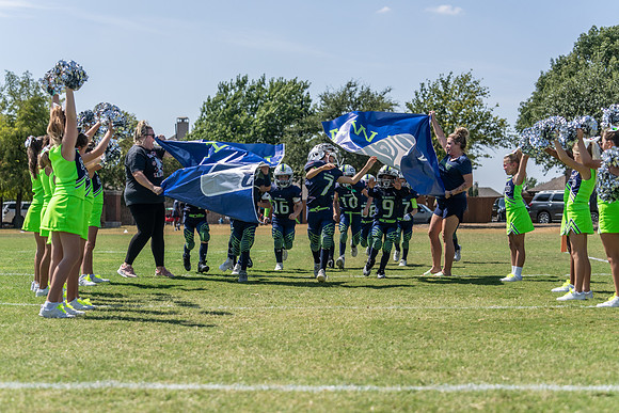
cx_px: 310
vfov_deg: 19.5
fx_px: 1204
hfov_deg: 28.8
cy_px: 206
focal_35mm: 70
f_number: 4
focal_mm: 70
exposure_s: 1/1250
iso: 100
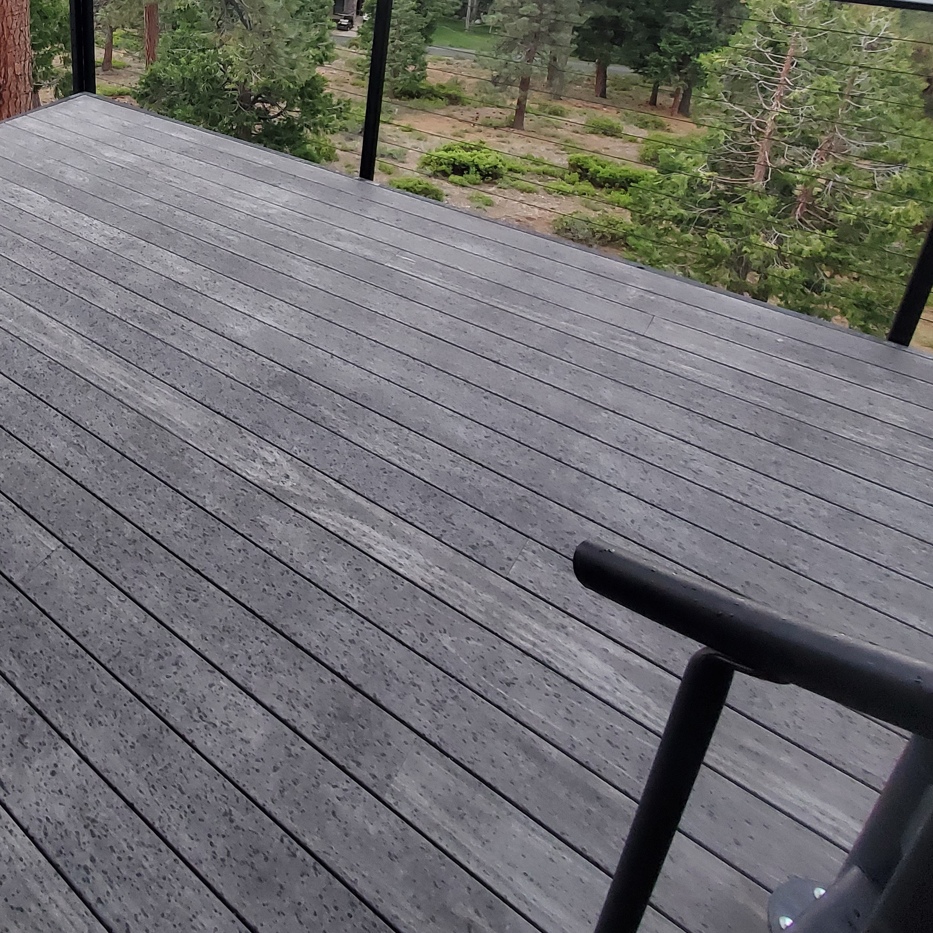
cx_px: 131
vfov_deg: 55.2
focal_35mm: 26
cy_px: 145
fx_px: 793
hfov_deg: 54.7
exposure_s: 1/44
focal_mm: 1.8
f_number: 2.2
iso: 80
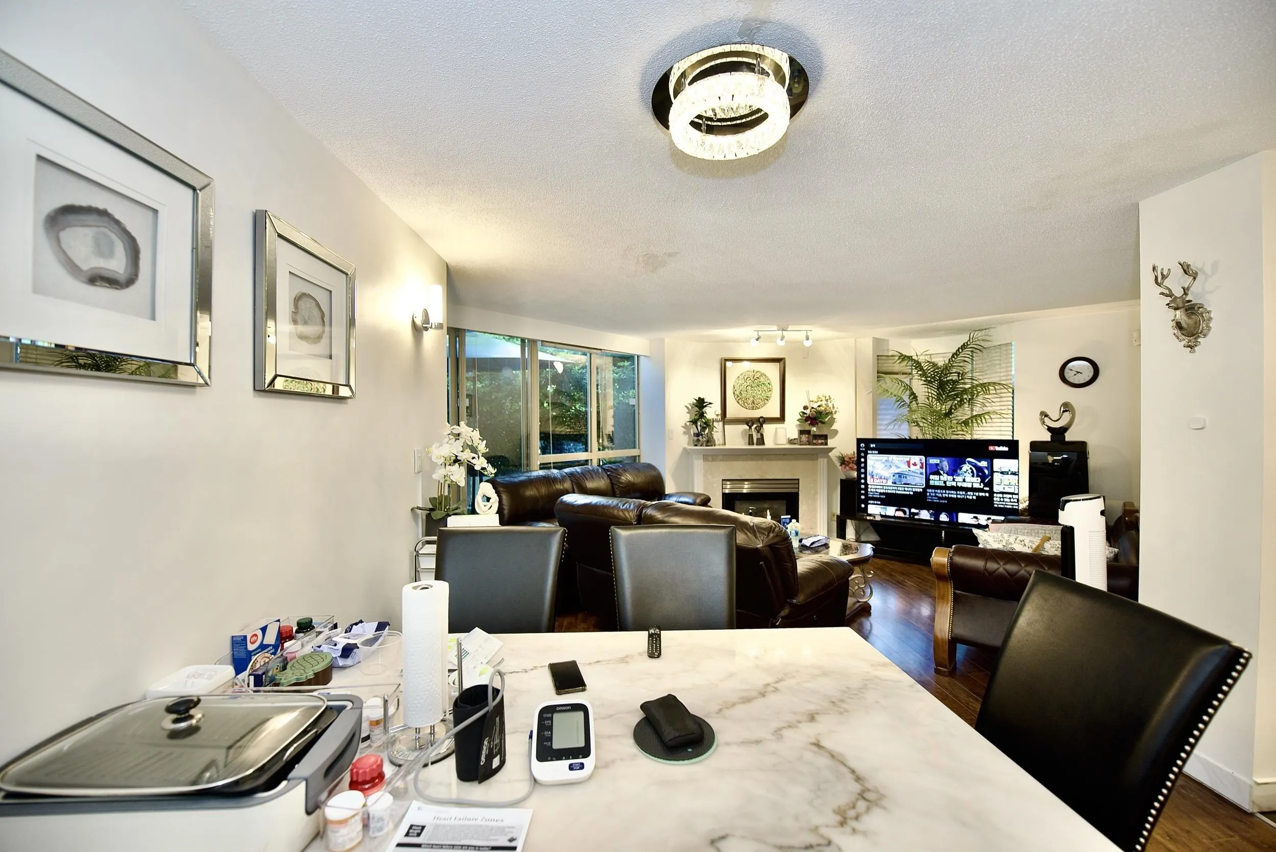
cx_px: 638
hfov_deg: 104.2
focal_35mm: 14
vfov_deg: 81.2
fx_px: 496
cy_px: 426
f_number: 2.8
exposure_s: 1/15
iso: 125
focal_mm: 14
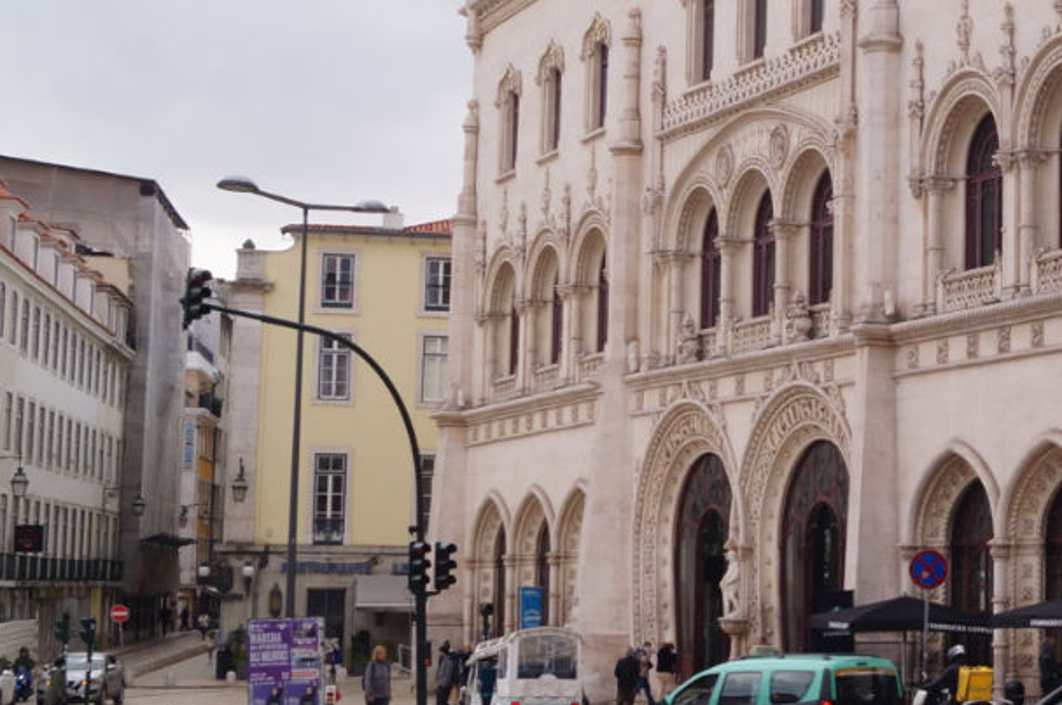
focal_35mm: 87
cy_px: 299
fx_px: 2563
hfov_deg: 22.0
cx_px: 1202
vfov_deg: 15.7
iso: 100
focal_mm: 22
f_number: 11
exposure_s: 1/100
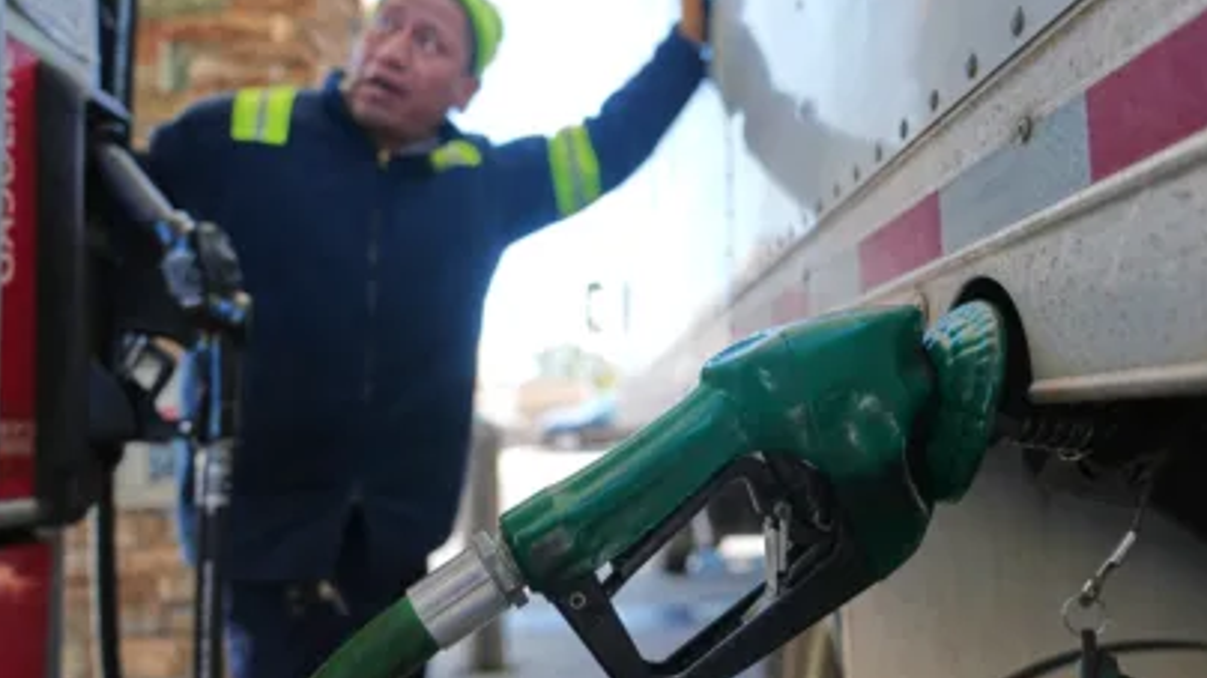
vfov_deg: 41.5
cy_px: 346
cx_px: 654
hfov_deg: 67.8
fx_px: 896
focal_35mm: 28
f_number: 2.8
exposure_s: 1/400
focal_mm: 24
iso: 125
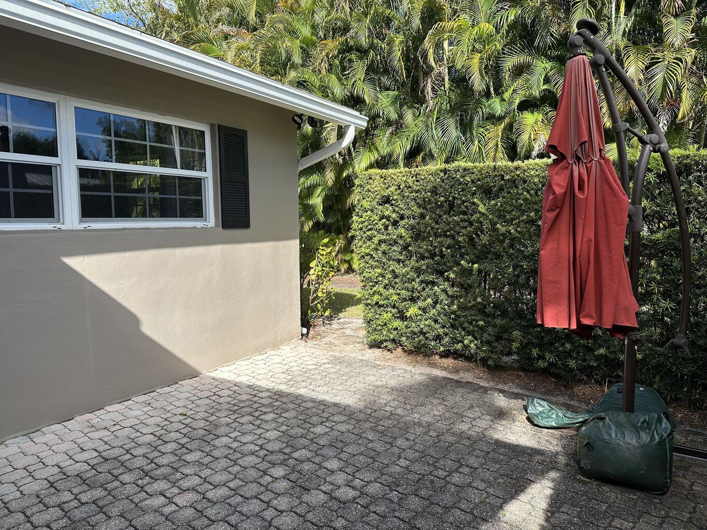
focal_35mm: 24
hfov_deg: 71.6
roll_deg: +1.0
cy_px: 265
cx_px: 354
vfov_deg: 56.8
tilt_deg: -6.8
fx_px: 490
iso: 80
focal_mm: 6.86
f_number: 1.78
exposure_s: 1/1949
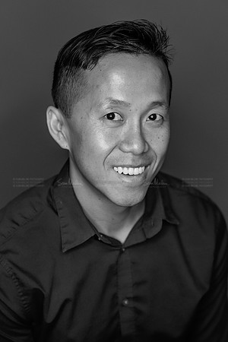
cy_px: 171
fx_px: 807
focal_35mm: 85
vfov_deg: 23.9
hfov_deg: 16.1
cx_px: 114
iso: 2000
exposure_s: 1/320
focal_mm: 85
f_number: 3.5
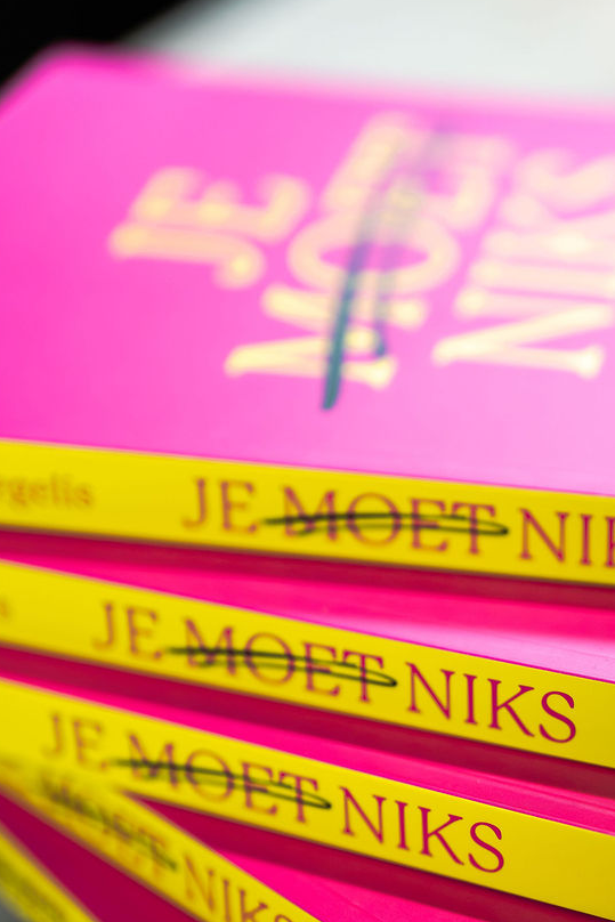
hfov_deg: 14.2
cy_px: 795
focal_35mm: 95
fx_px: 2433
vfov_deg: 21.1
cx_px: 576
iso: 320
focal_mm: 50
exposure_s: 1/320
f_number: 1.8
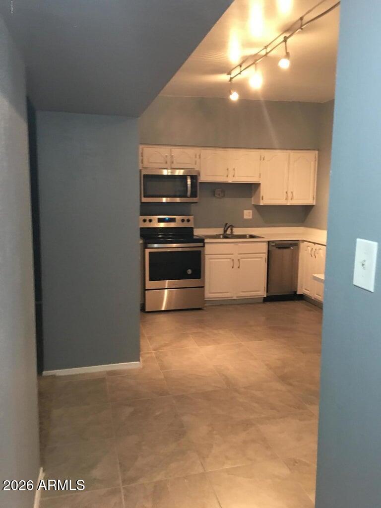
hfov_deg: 48.2
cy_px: 254
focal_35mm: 29
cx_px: 190
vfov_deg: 61.7
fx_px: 426
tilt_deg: -7.3
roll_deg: -0.5
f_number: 2.2
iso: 100
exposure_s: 1/8
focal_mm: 4.15
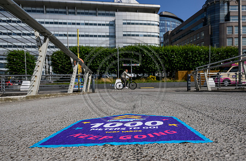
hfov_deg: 70.9
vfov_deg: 49.9
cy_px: 86
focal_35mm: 25
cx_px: 129
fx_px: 173
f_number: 11
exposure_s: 1/500
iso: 200
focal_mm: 24
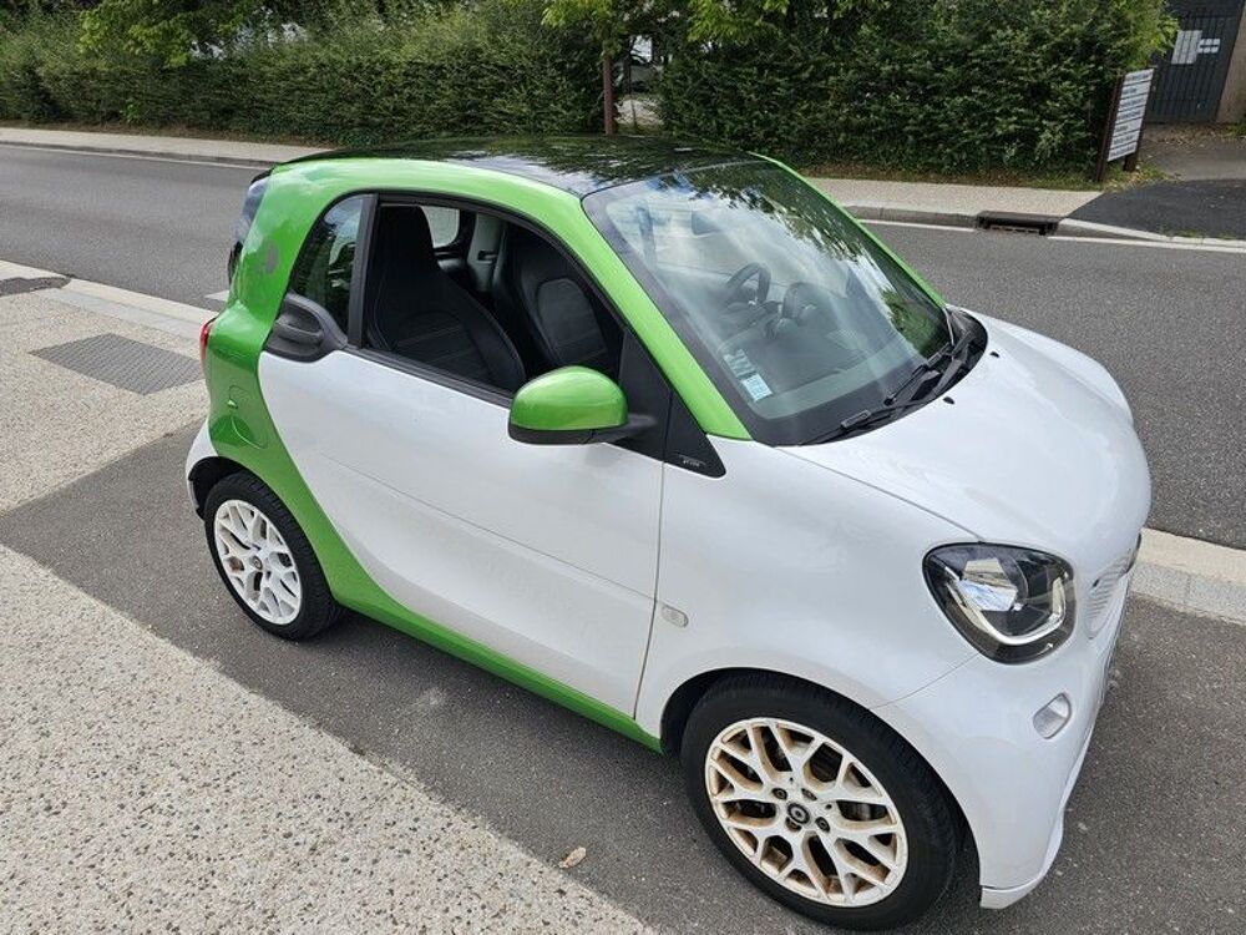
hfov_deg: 73.9
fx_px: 828
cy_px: 468
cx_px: 623
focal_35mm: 23
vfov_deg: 58.9
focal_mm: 6.3
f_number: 1.7
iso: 10
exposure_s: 1/657
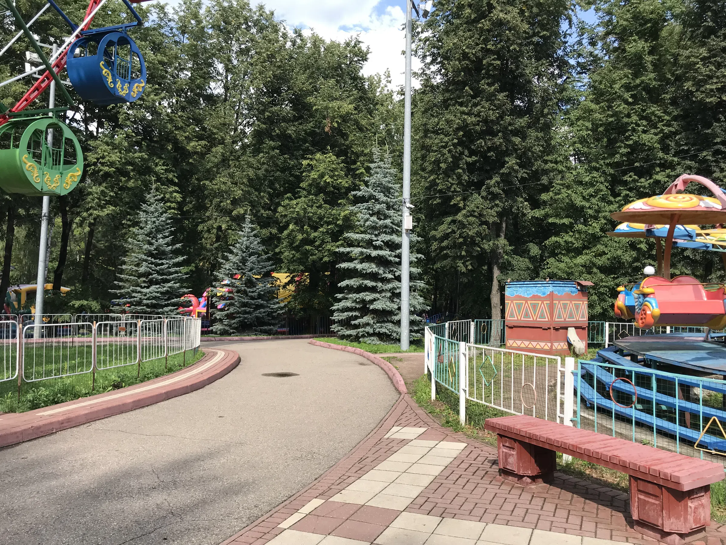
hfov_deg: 63.4
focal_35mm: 28
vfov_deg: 49.7
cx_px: 363
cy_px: 272
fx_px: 587
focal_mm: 3.99
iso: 20
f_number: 1.8
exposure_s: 1/1100
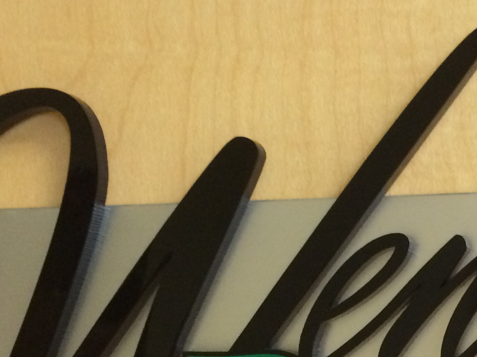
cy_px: 361
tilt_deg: -1.7
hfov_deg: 23.5
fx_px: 1102
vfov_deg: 18.0
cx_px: 459
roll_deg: +2.6
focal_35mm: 80
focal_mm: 4.15
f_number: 2.2
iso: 250
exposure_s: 1/30
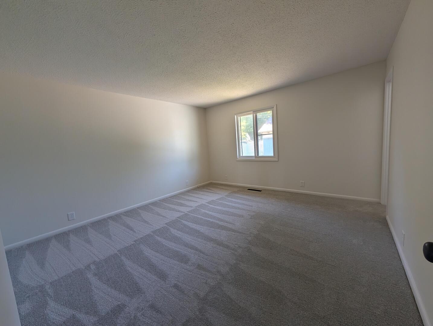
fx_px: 150
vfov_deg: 94.7
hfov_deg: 110.5
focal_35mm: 12
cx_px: 216
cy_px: 163
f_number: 1.7
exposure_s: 1/100
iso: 50
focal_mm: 2.02
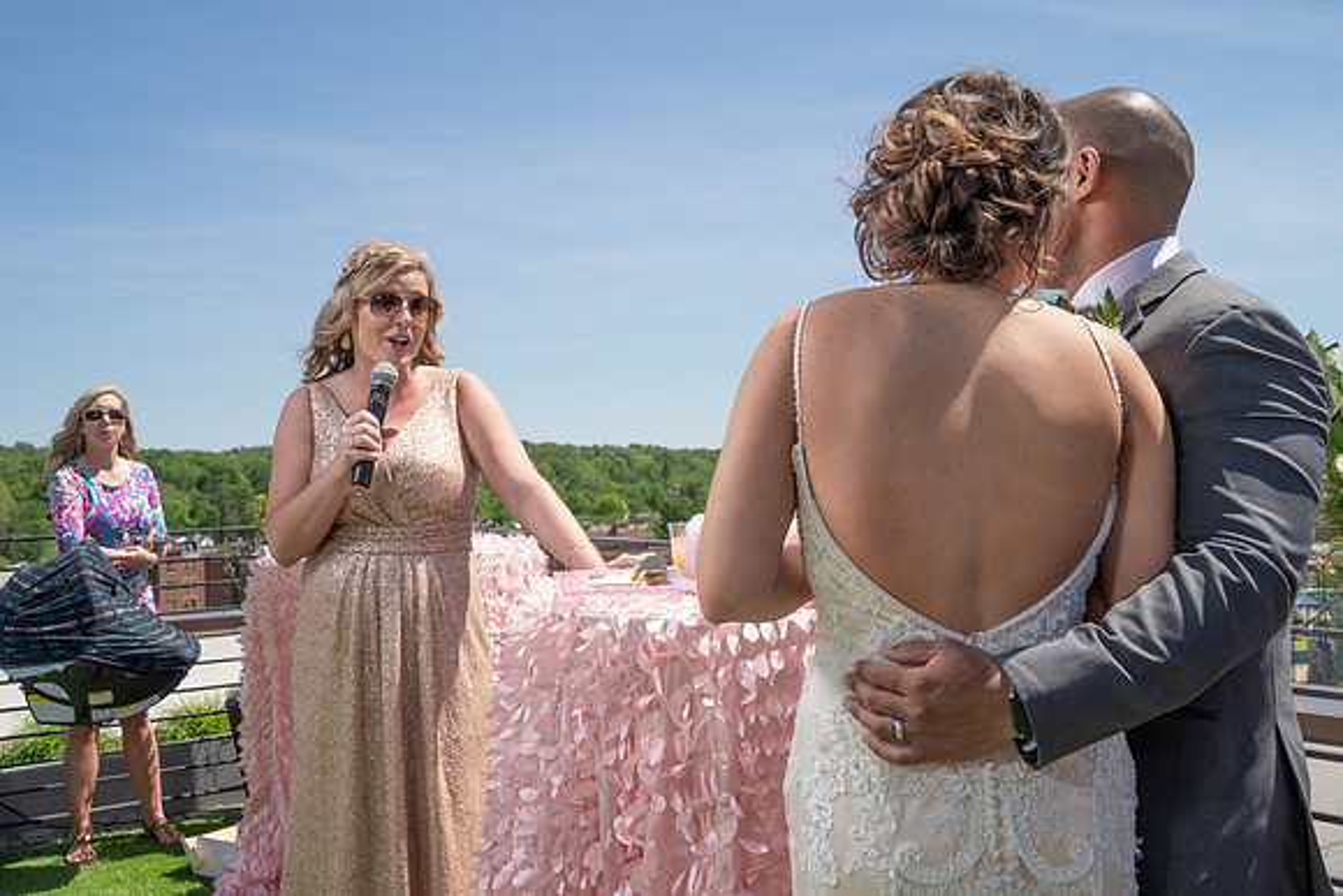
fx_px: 1374
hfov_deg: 52.1
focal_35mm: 37
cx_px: 667
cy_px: 431
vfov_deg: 36.1
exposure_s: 1/250
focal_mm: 35
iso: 50
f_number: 7.1
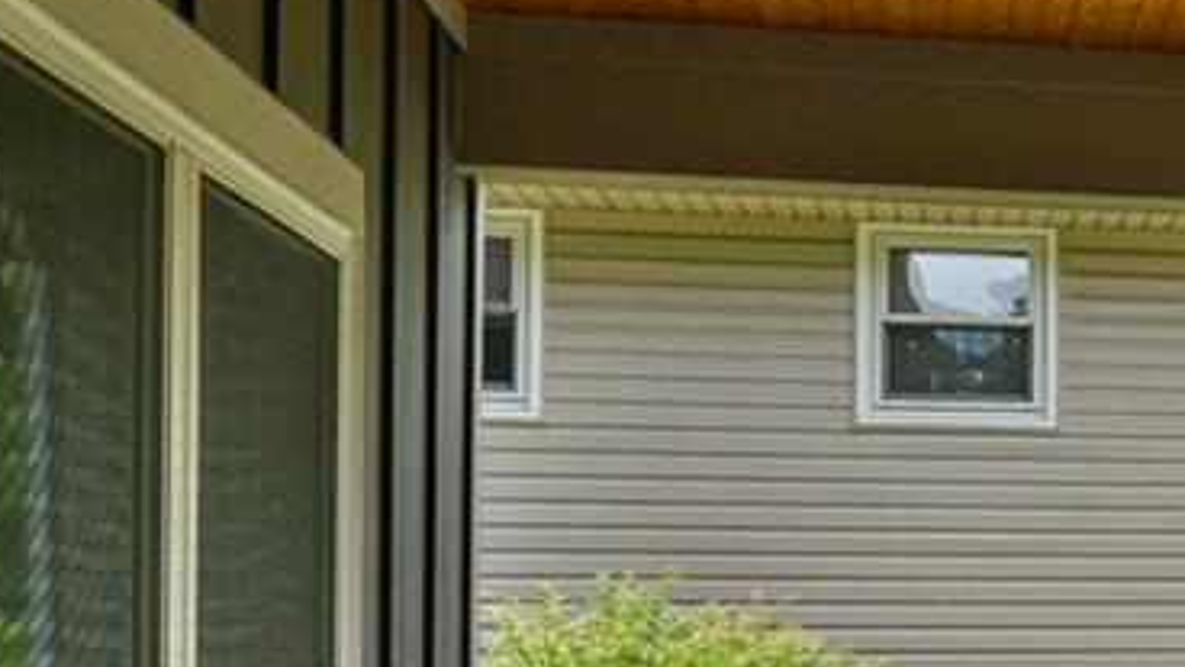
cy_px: 640
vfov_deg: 16.9
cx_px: 1497
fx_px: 2200
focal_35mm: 70
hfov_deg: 26.2
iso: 1600
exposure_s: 1/320
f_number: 10
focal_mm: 24
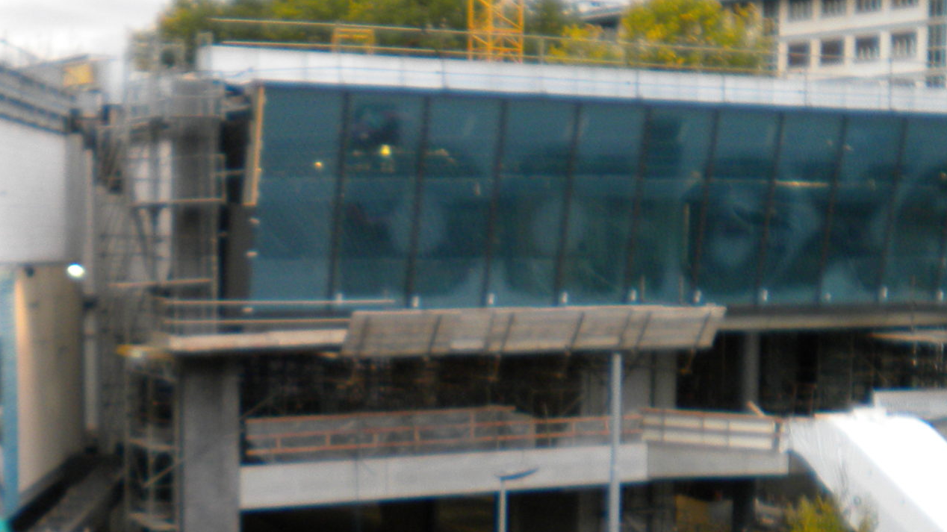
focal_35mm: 77
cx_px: 404
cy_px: 459
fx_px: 1933
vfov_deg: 15.5
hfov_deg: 27.5
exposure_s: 1/62.3
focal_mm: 6.3
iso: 113
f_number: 3.1
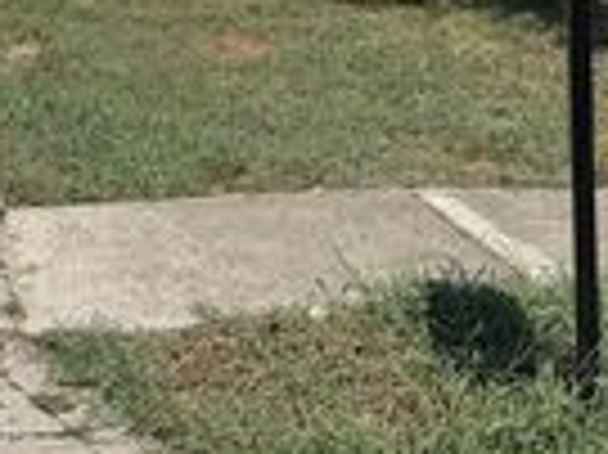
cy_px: -2
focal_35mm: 89
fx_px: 1562
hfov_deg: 21.1
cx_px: -41
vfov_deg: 16.2
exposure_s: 1/7353
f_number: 1.78
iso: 80
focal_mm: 6.76
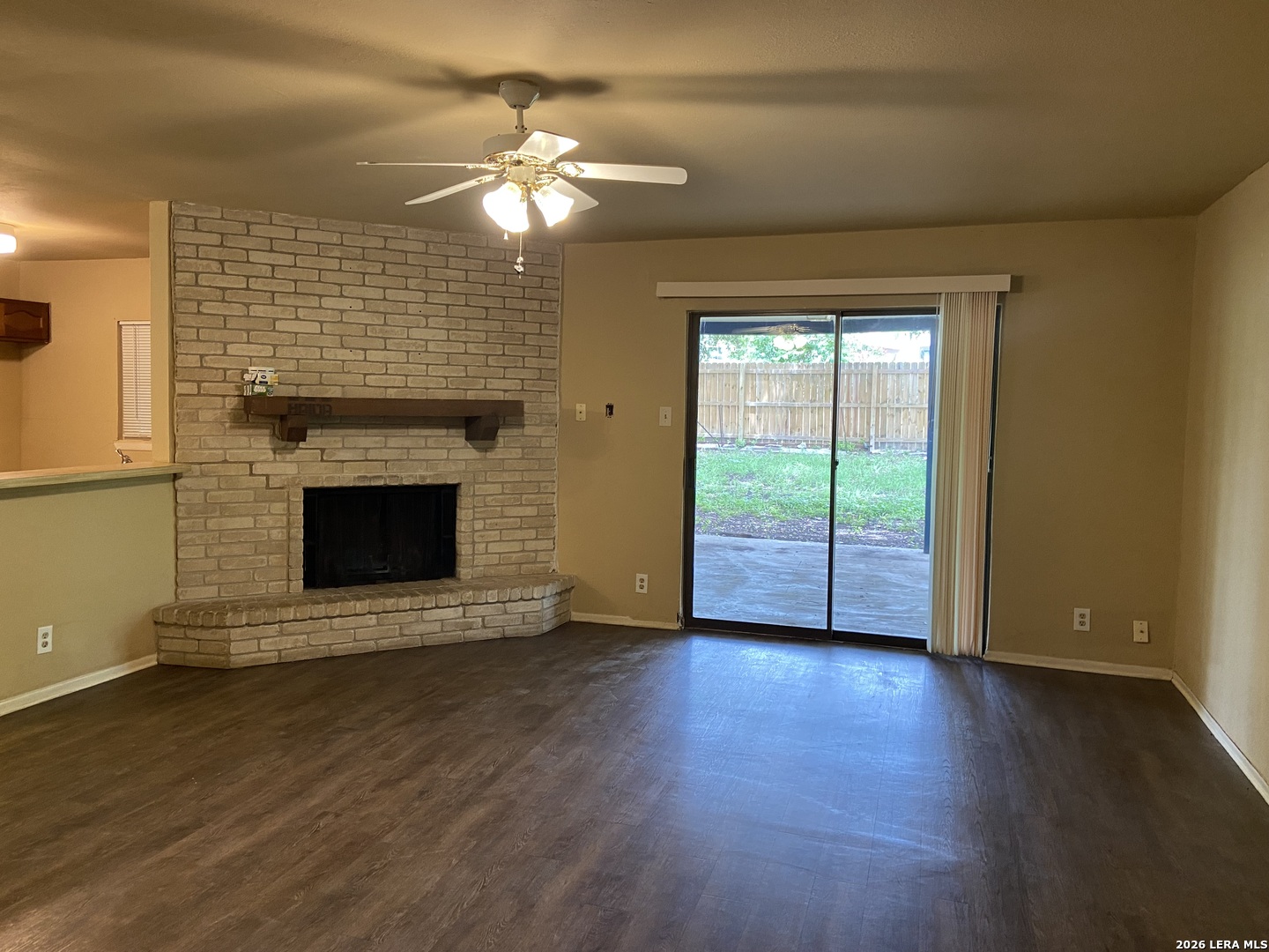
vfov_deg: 53.1
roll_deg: -0.7
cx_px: 634
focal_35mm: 26
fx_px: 953
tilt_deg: -3.8
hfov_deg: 67.3
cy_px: 476
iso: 200
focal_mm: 4.25
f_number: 1.8
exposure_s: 1/60
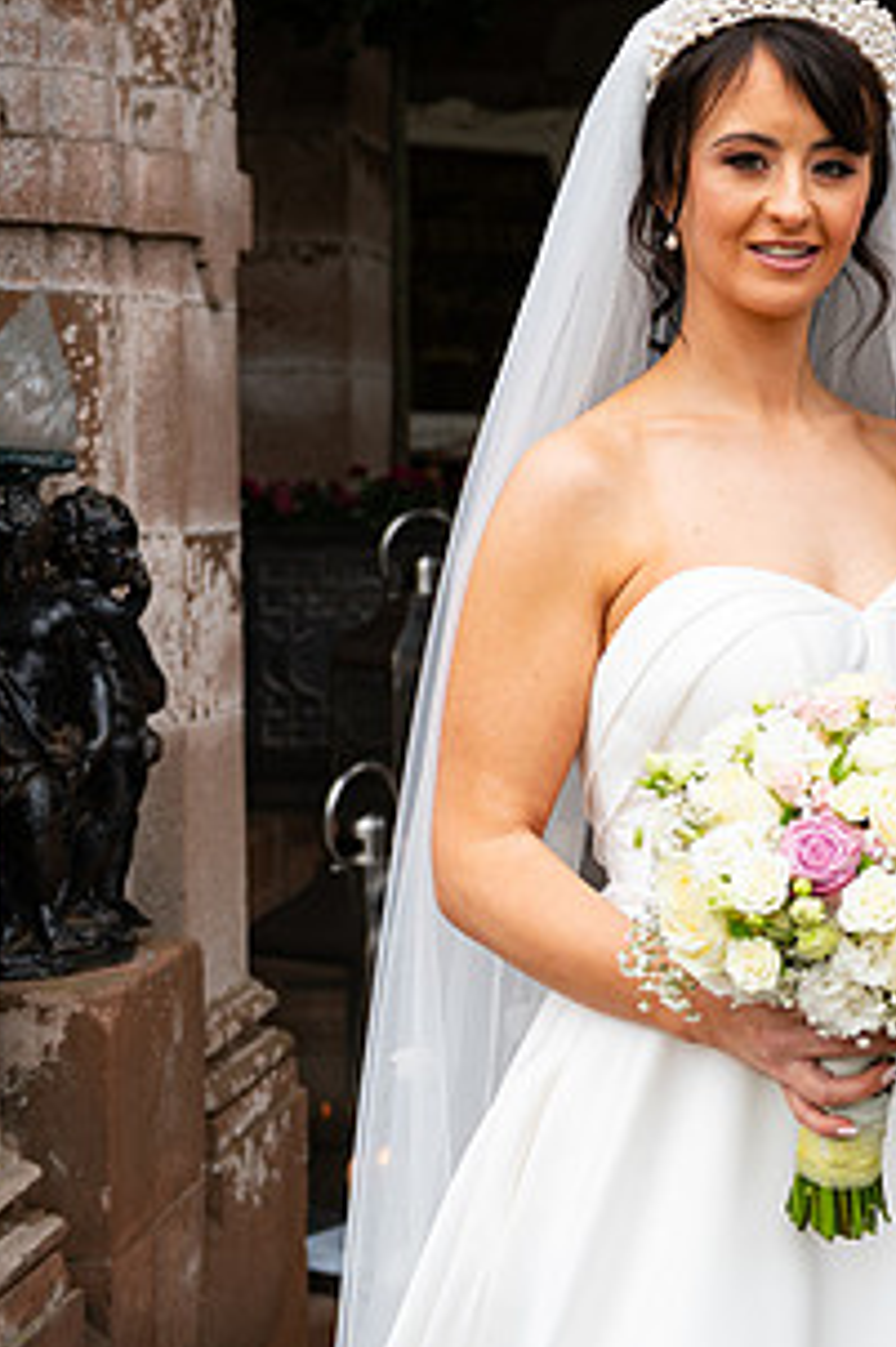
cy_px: 529
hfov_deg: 17.6
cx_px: 1119
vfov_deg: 27.6
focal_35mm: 73
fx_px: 2728
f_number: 3.5
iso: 200
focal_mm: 38
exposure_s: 1/160
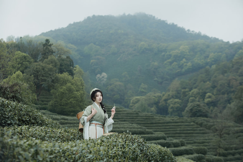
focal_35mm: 74
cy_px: 81
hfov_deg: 27.3
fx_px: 499
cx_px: 121
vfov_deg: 18.4
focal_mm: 73
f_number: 4
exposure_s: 1/800
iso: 320
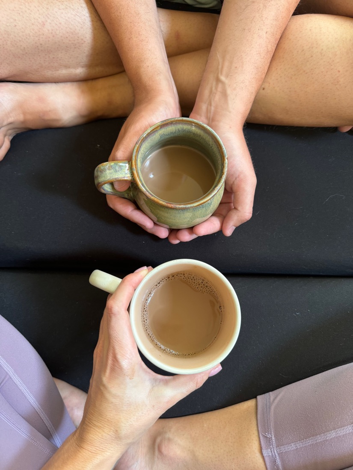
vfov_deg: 71.6
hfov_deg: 56.8
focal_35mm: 24
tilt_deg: -77.9
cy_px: 235
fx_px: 326
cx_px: 176
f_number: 1.78
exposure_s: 1/60
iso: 250
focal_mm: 6.76
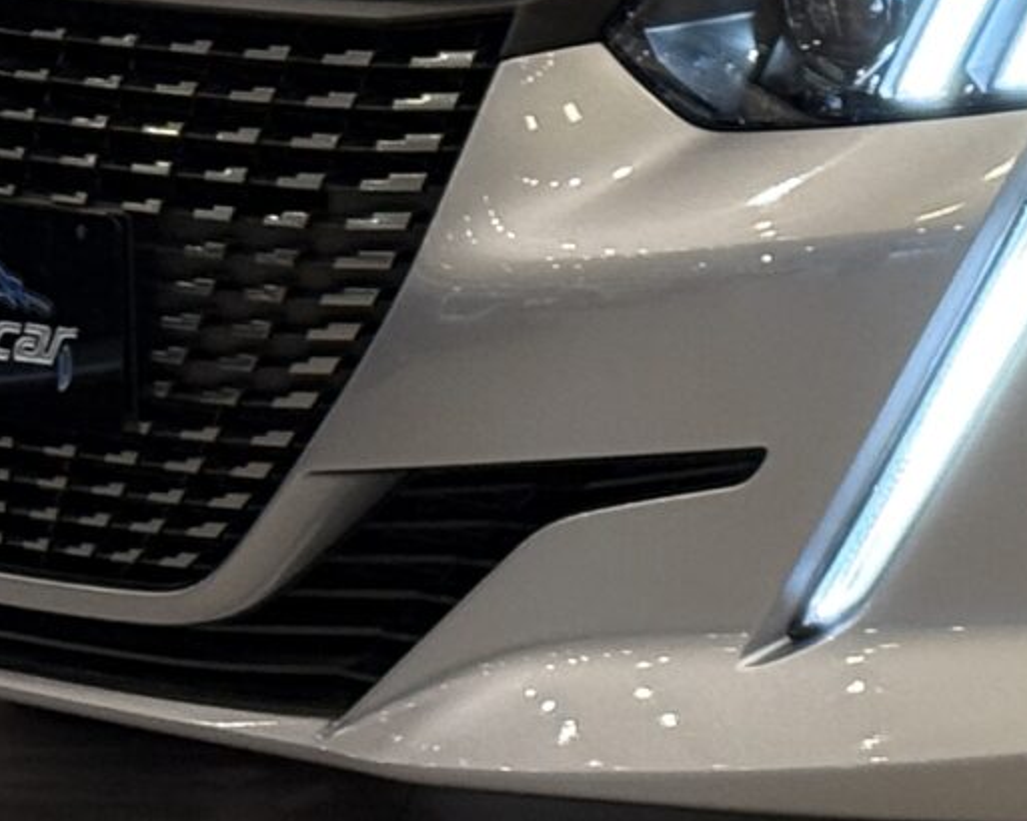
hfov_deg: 8.1
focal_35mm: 234
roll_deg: -0.6
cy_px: -220
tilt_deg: -4.9
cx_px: 1497
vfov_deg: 6.6
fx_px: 7110
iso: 200
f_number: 1.78
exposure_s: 1/60
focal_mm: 6.76
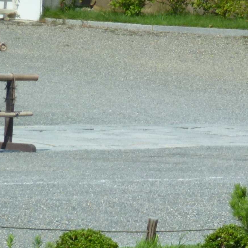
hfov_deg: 1.8
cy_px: 243
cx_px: 141
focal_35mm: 990
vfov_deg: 1.8
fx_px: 8024
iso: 160
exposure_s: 1/125
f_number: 5.9
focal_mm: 68.8
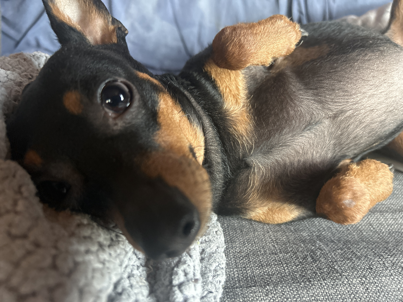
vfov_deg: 53.1
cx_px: 202
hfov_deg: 67.3
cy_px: 151
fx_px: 303
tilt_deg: -27.6
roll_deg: -1.5
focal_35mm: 26
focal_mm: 5.7
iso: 500
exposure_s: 1/43
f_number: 1.5
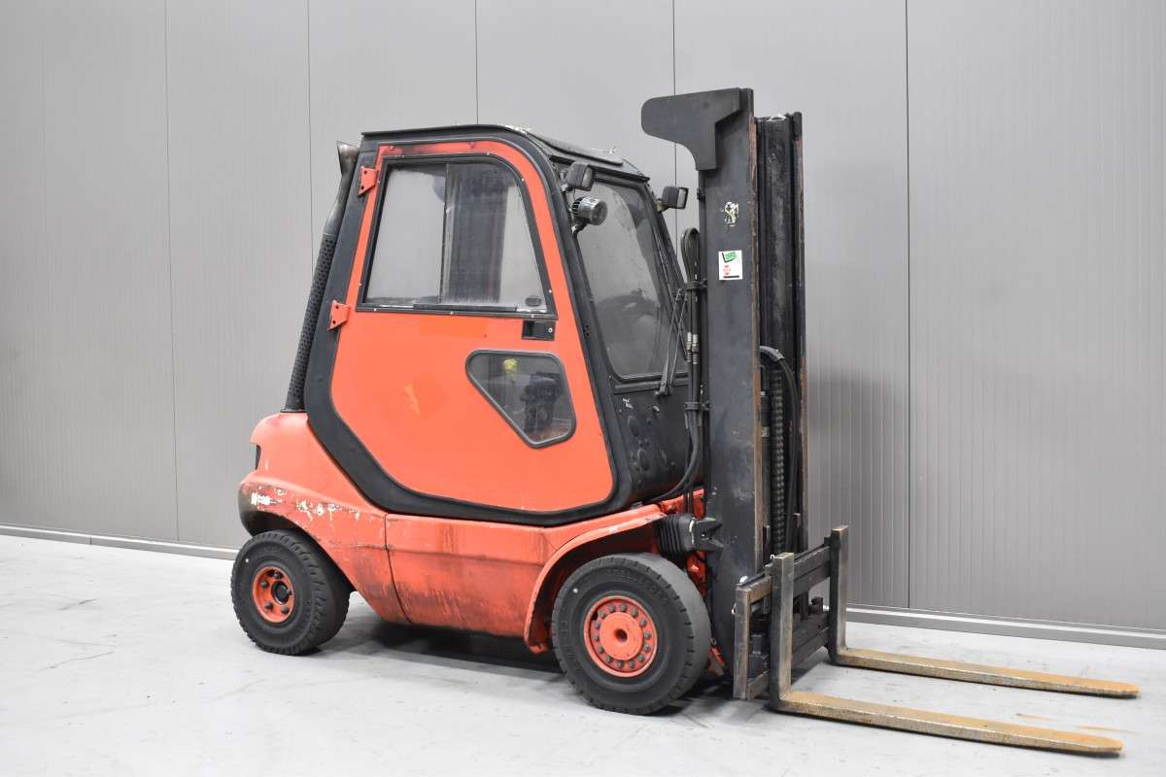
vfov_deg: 36.9
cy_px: 388
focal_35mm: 36
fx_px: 1166
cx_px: 583
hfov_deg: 53.1
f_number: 5
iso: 1600
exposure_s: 1/25
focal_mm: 24
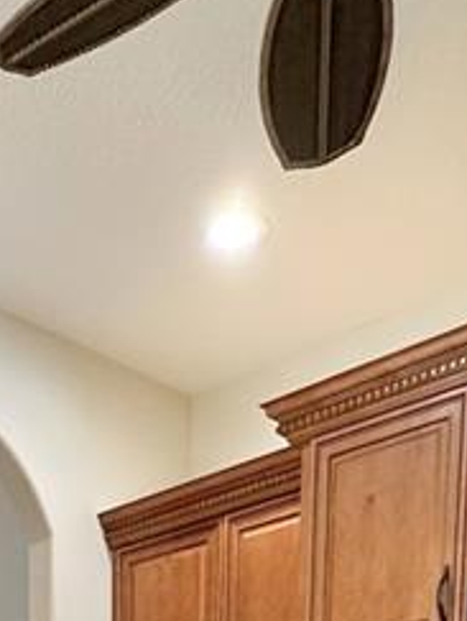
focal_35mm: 69
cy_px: 1147
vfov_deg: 19.8
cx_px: 20
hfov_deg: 20.8
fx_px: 1238
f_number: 2.2
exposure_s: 1/60
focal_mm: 2.22
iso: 200
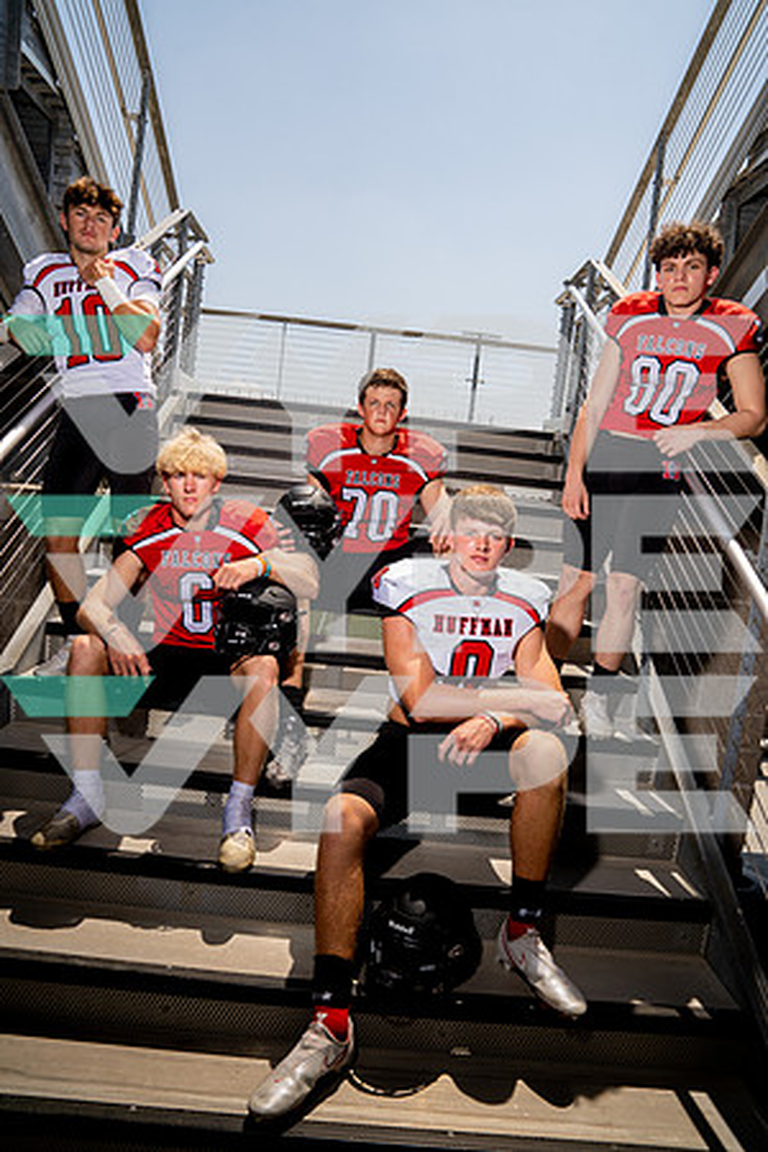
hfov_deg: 53.1
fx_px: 768
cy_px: 576
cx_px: 384
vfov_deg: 73.7
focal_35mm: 24
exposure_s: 1/250
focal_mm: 24
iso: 100
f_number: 8
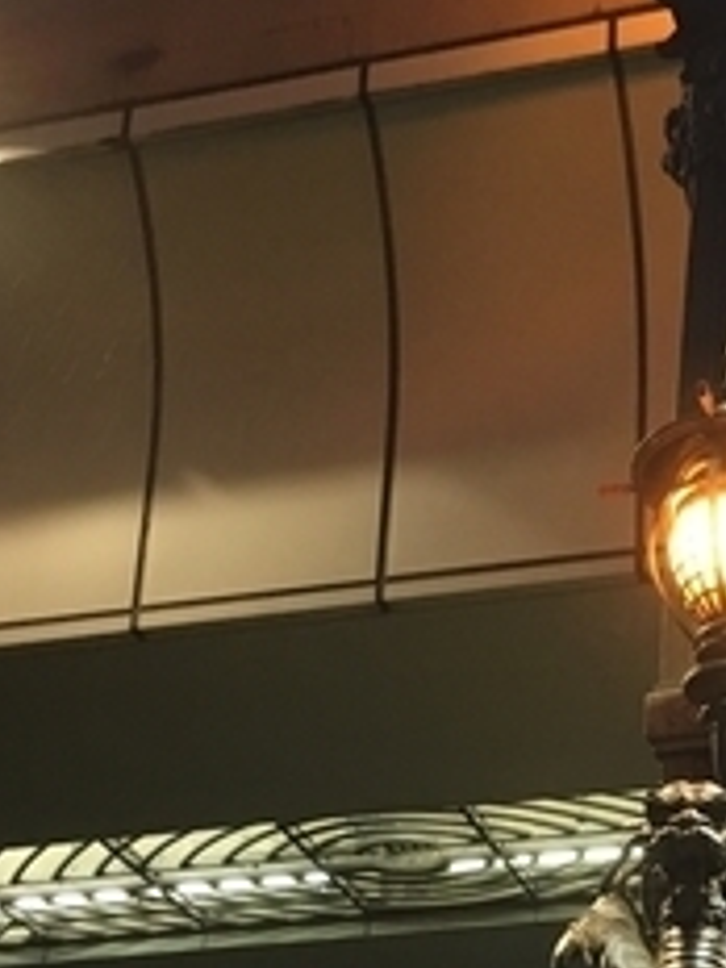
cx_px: 680
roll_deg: -1.9
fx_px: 2097
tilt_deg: +26.8
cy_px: 739
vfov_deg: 25.6
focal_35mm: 75
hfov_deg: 19.2
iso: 200
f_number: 2.2
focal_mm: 4.15
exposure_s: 1/24
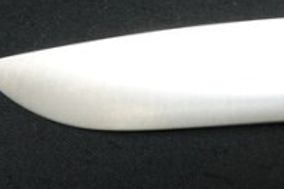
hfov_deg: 19.1
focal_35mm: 94
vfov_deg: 13.8
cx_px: 421
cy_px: -76
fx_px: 741
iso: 400
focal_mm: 10.83
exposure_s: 1/20
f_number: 8
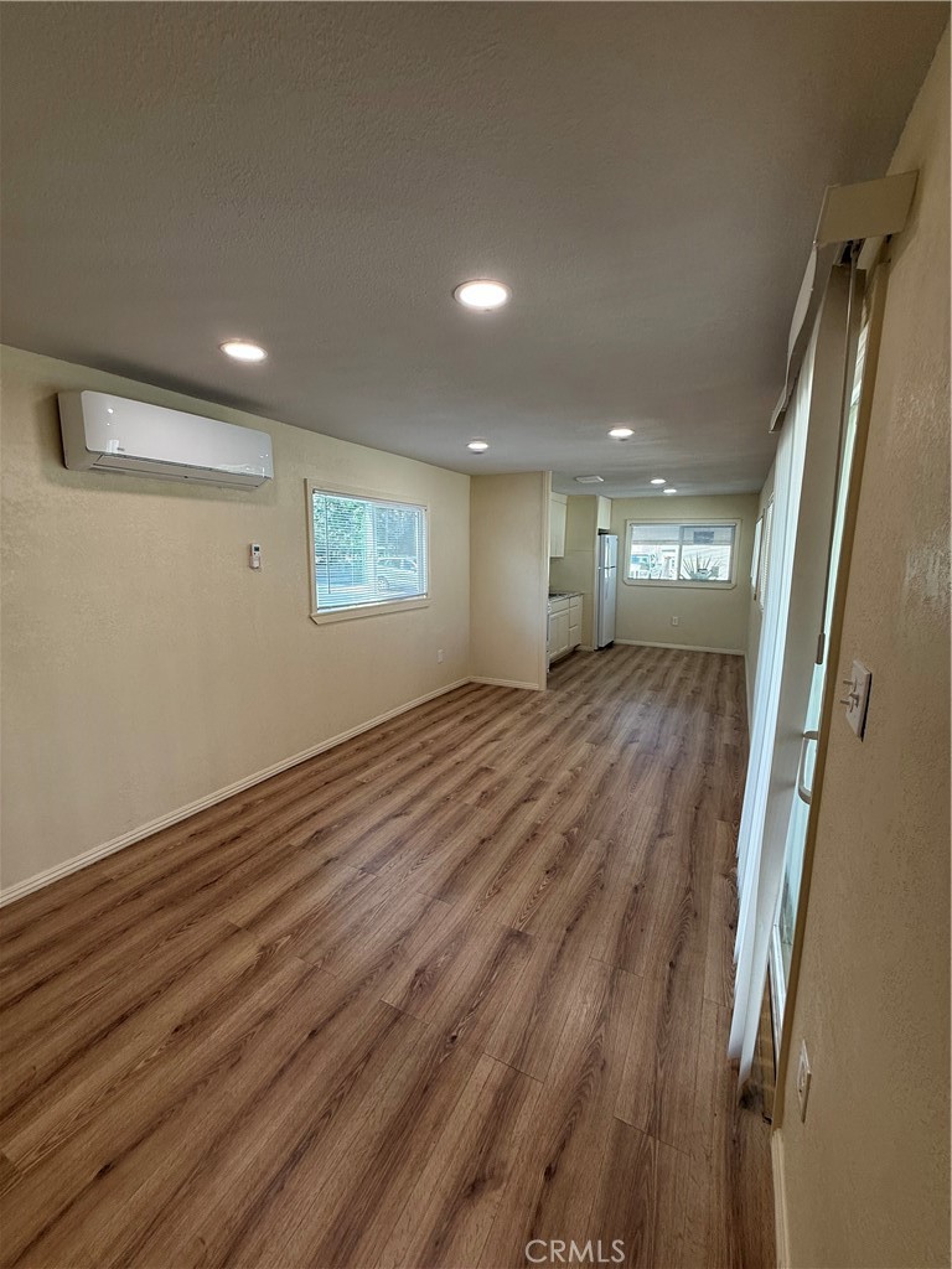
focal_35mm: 14
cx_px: 476
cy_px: 634
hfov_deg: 85.7
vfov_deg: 102.1
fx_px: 513
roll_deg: -1.0
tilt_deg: -9.2
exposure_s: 1/120
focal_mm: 2.22
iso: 100
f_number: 2.2
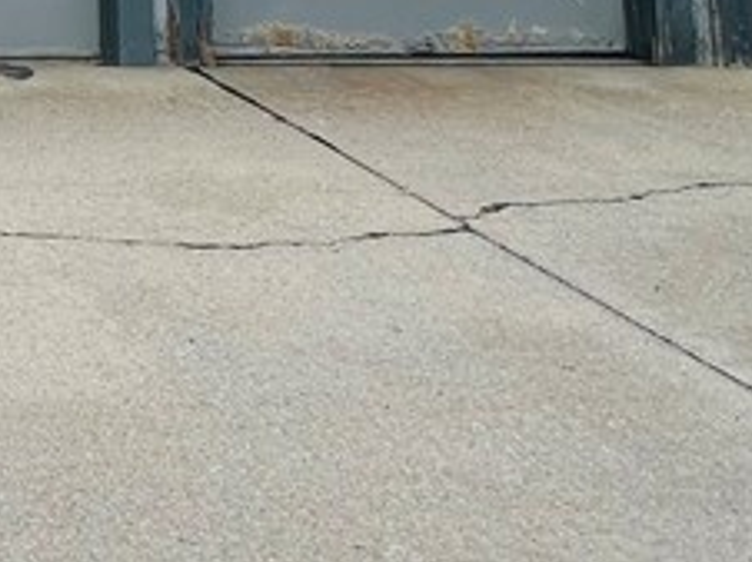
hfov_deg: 25.0
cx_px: -379
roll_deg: -0.9
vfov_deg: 19.7
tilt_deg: +7.0
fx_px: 1280
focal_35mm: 59
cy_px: -389
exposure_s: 1/1277
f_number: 1.8
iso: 32
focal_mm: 1.57
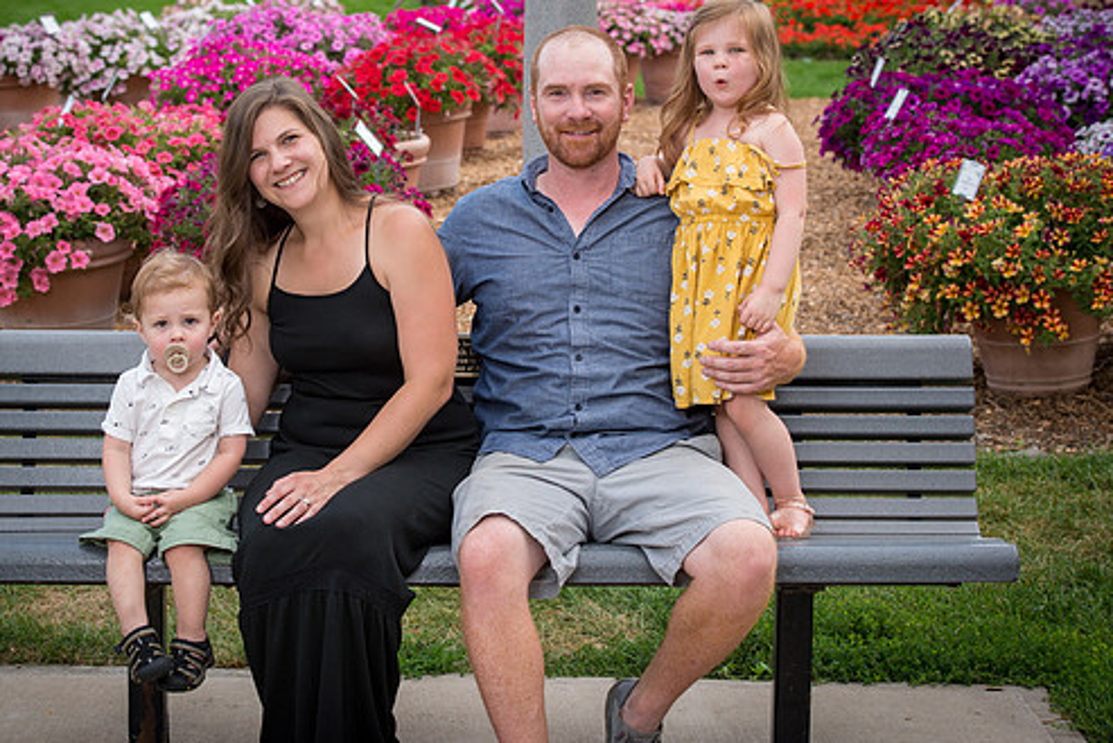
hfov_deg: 22.1
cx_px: 447
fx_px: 2845
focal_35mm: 92
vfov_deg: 14.9
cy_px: 274
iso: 400
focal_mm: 70
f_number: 6.3
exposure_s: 1/250
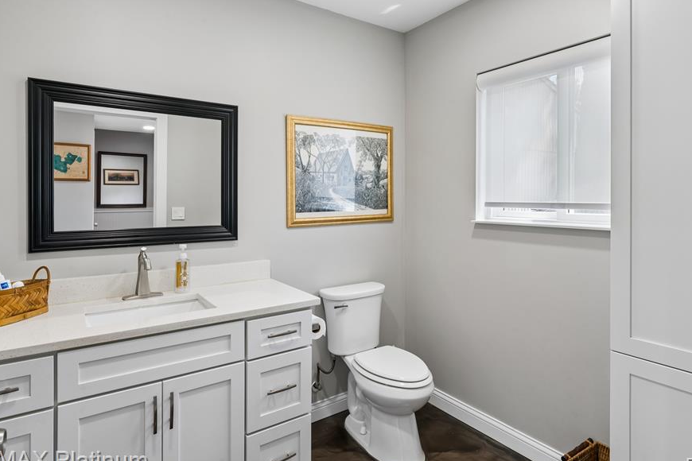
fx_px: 391
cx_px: 360
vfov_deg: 60.9
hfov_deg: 82.9
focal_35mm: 20
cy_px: 206
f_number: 13
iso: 400
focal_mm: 17.3
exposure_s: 1/6
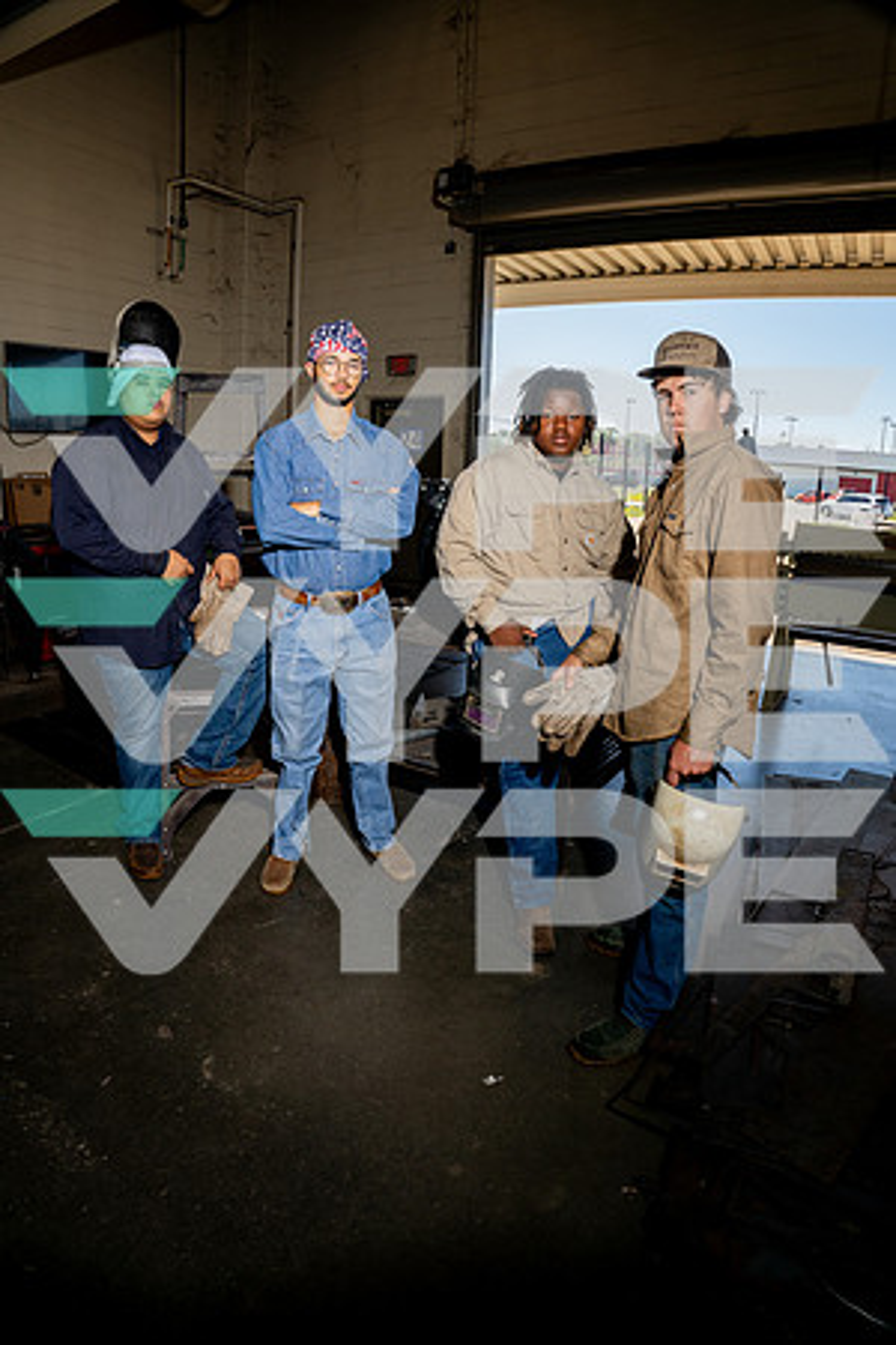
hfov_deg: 61.9
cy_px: 672
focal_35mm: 20
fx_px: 747
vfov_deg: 84.0
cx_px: 448
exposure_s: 1/250
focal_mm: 20
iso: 250
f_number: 8
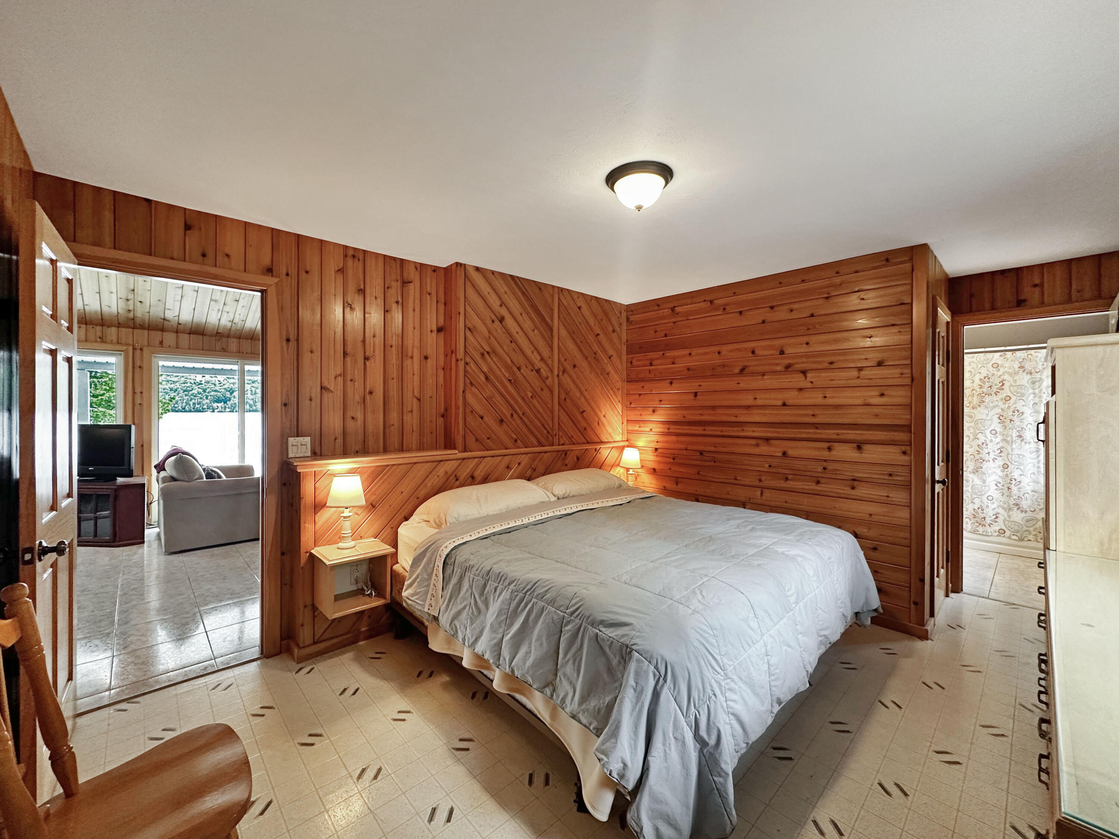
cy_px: 420
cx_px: 560
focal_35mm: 14
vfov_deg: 85.7
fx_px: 453
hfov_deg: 102.1
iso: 200
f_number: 2.2
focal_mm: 2.22
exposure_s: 1/60
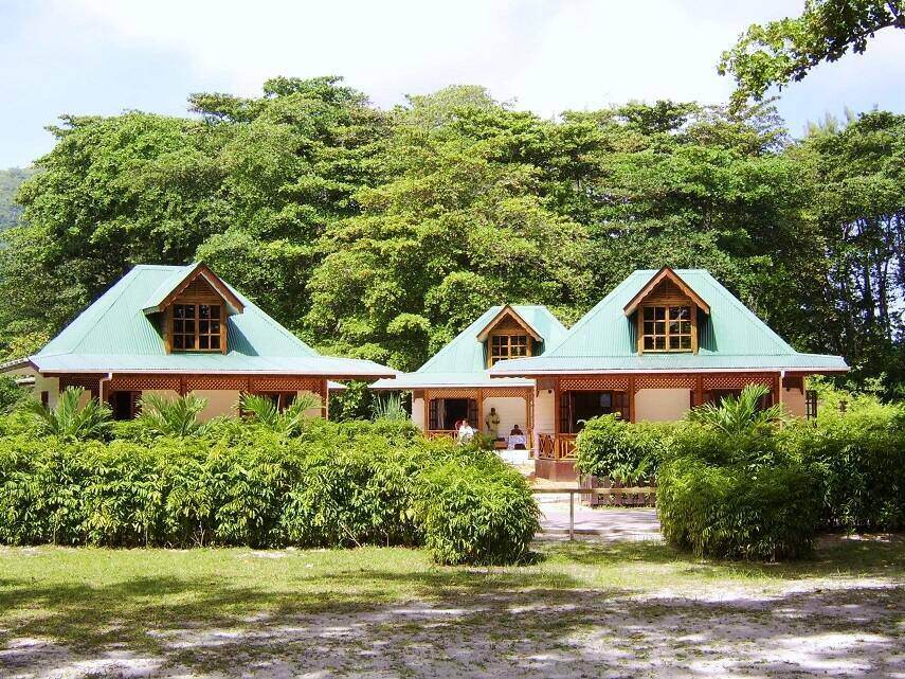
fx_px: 1202
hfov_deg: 41.2
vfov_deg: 31.5
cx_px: 452
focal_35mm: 46
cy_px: 340
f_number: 6.7
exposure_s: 1/136
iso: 71
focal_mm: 11.93
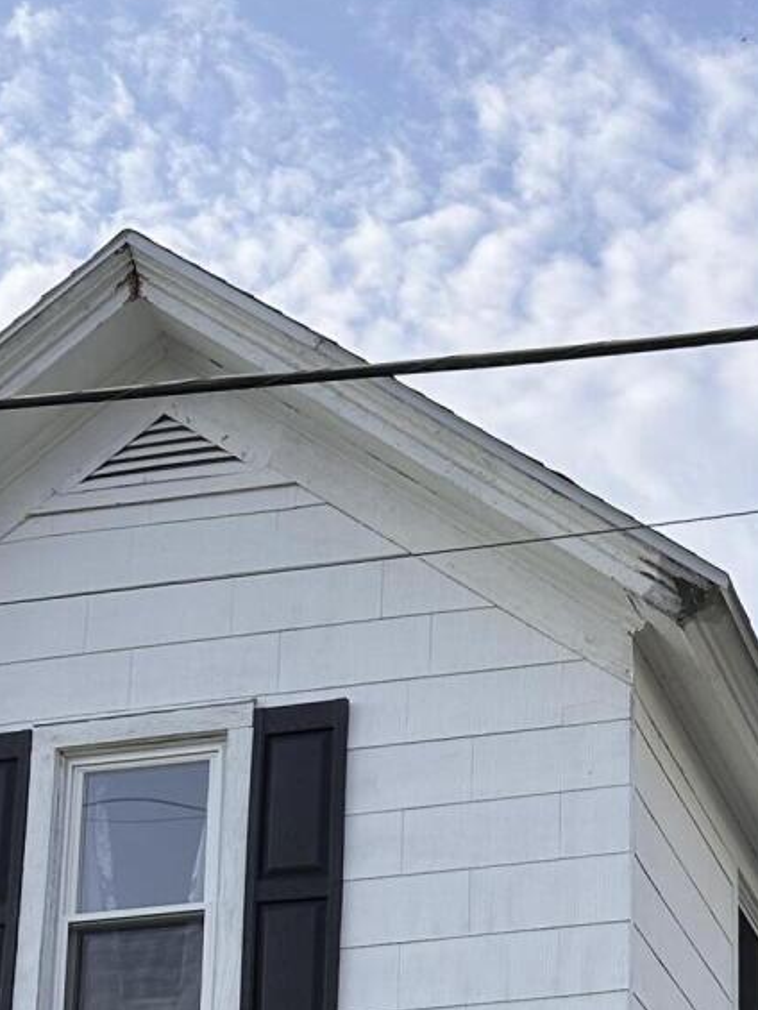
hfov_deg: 17.0
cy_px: 1174
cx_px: 751
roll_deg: -0.6
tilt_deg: +16.4
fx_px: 2481
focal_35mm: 85
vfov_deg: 21.5
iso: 80
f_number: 1.78
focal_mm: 6.86
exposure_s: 1/3247
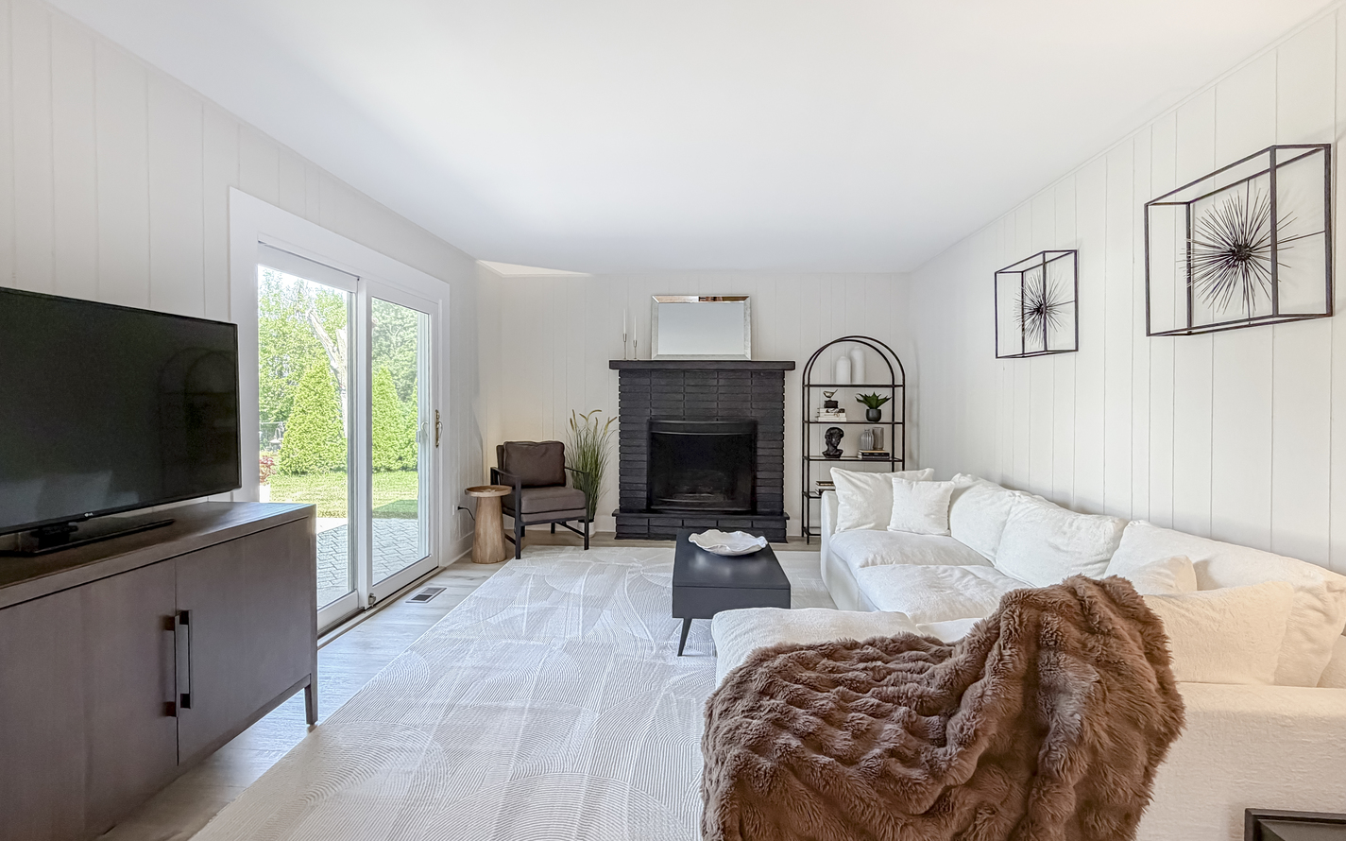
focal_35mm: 15
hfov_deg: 101.5
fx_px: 550
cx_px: 673
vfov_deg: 73.9
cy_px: 506
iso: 200
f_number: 2.2
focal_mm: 2.22
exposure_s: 1/120
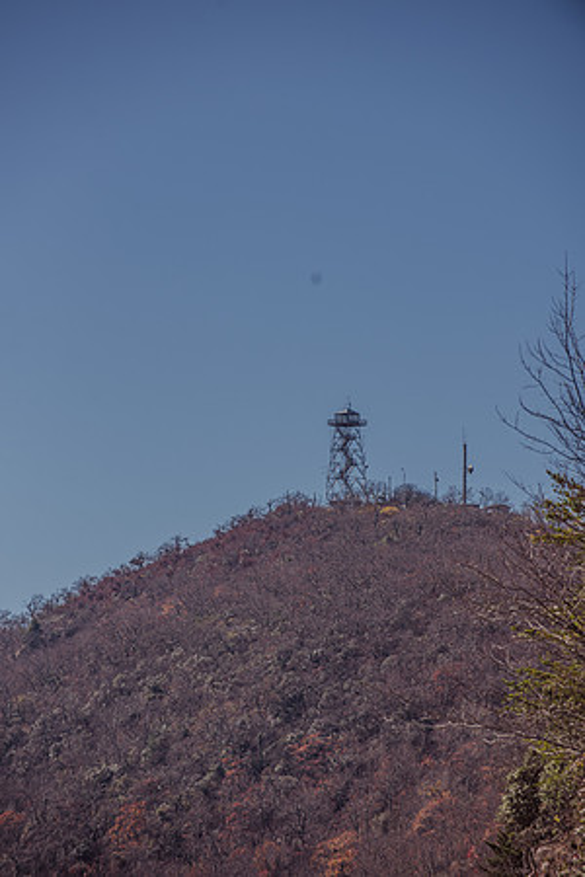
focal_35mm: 200
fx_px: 4875
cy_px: 438
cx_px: 292
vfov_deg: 10.3
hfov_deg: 6.9
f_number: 8
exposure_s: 1/640
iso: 100
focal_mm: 200
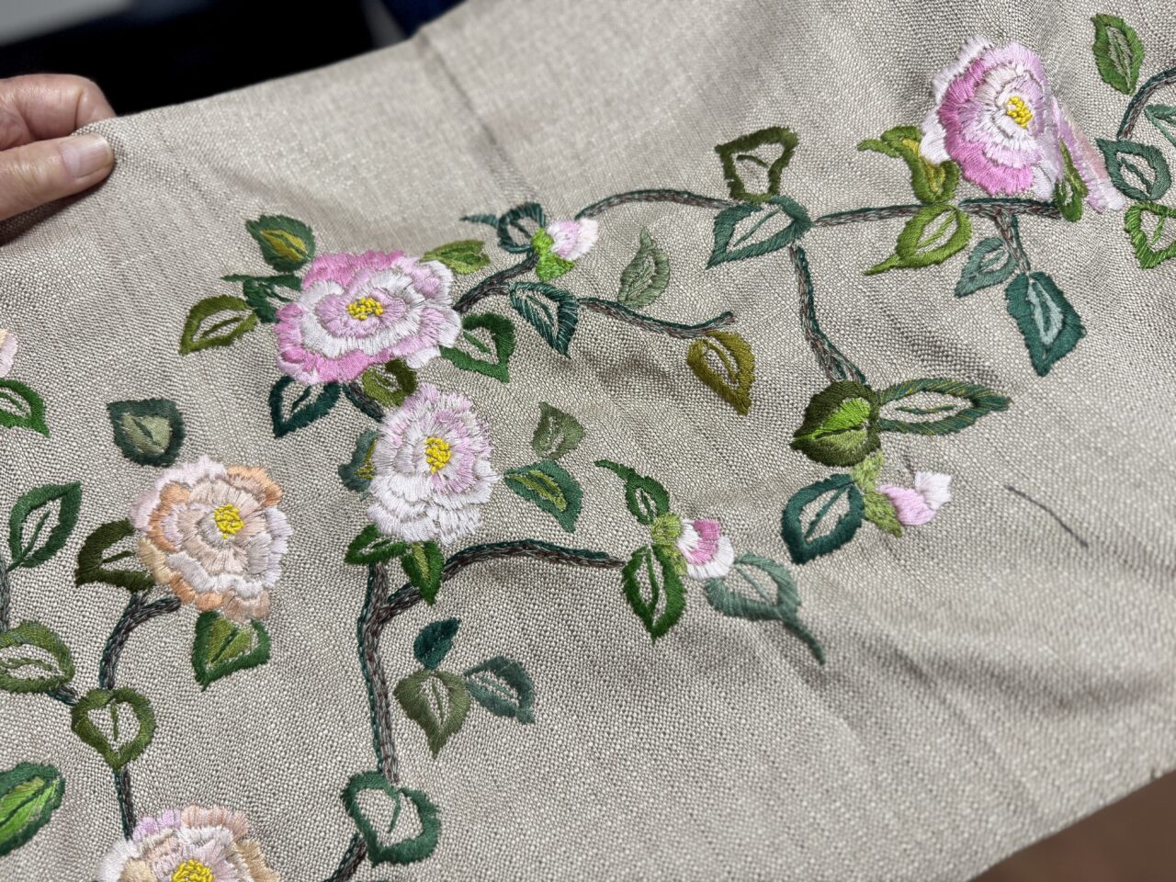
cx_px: 588
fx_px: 815
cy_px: 441
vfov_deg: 56.8
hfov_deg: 71.6
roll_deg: +13.6
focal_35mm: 24
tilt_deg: -37.2
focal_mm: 6.76
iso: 125
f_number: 1.78
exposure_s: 1/100
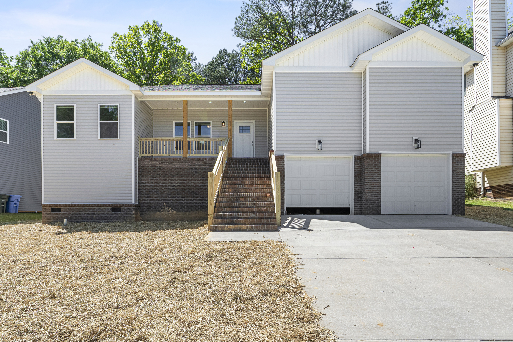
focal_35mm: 16
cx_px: 256
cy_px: 171
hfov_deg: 95.0
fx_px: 235
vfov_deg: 72.1
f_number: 6.3
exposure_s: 1/800
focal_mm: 11
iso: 320
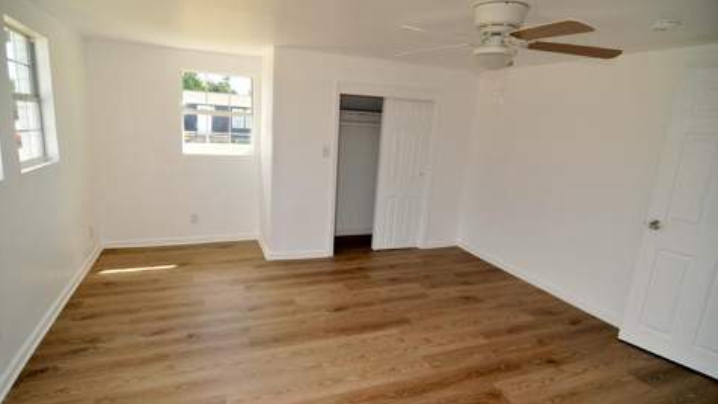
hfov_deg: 89.6
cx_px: 359
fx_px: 362
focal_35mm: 19
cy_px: 212
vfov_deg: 58.4
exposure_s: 1/200
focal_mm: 12
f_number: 4.5
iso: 250
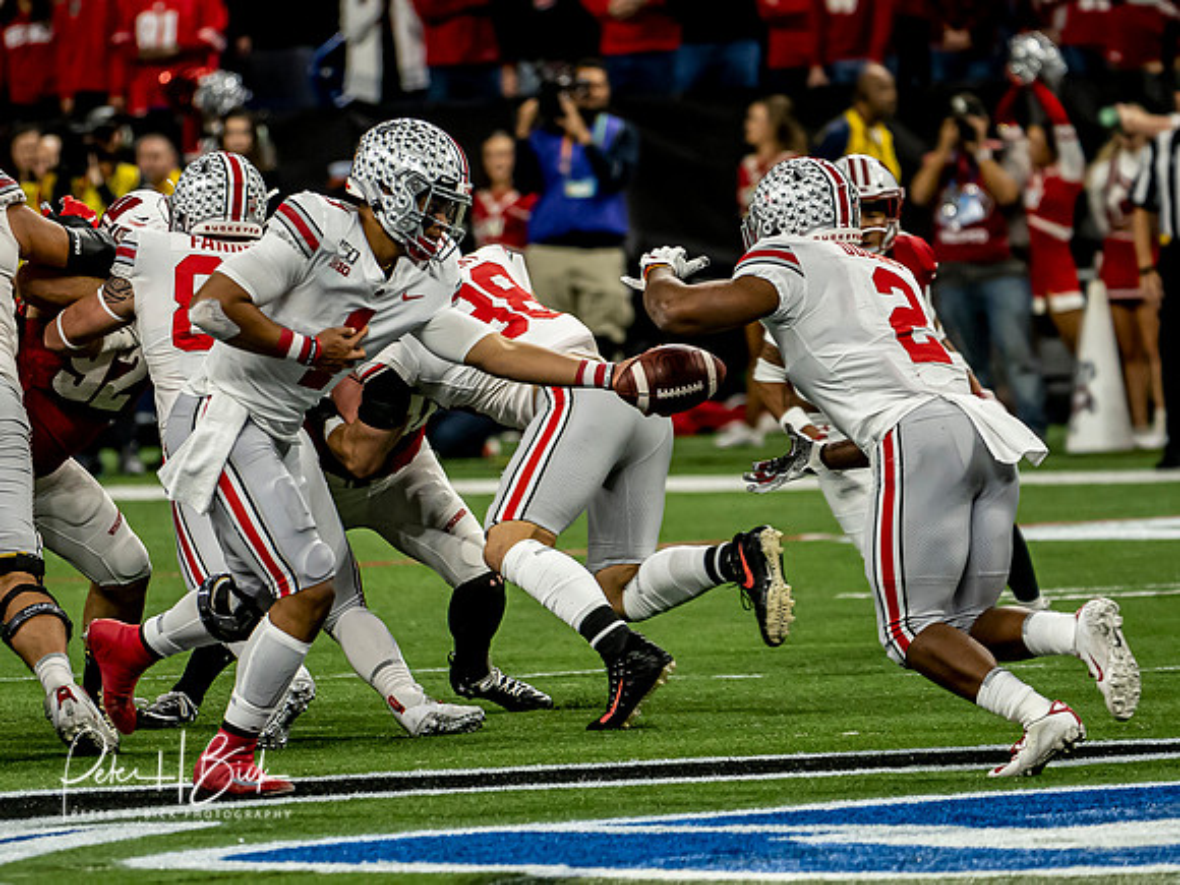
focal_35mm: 583
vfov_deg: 2.5
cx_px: 331
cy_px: 366
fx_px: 19885
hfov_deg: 3.4
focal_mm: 200
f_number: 2.8
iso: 1250
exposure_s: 1/1000
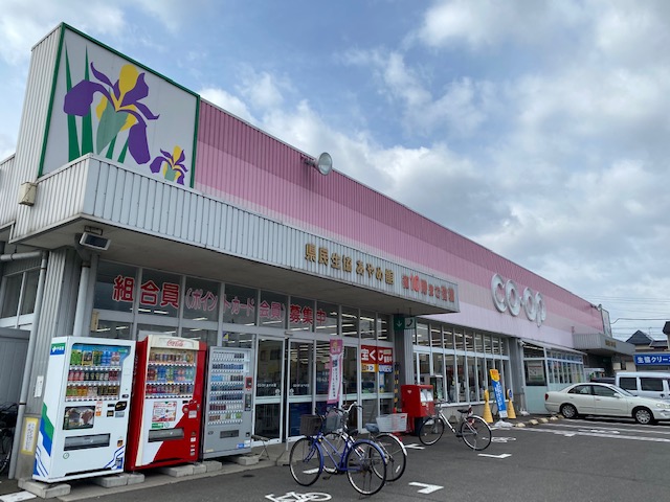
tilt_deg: +12.9
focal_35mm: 26
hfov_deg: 67.3
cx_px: 335
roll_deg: -0.7
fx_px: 503
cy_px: 251
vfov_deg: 53.1
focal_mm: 4.25
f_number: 1.8
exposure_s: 1/3215
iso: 32
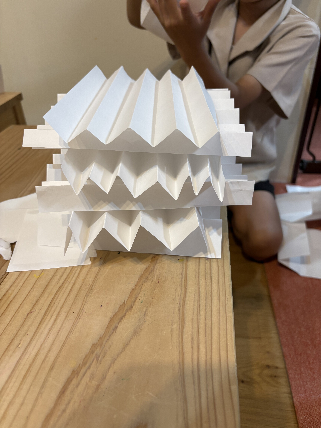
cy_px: 214
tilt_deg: -33.4
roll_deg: +2.7
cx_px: 160
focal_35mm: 26
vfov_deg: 67.3
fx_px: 321
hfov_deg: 53.1
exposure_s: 1/60
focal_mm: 5.96
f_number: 1.6
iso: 125
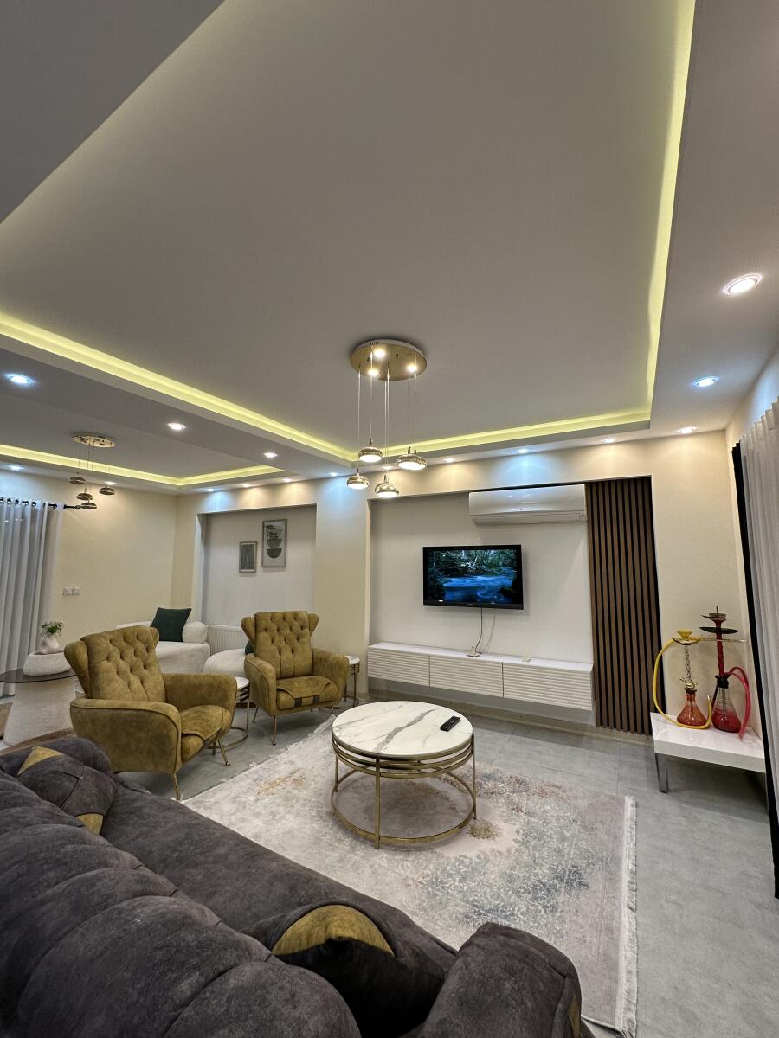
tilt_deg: +7.2
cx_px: 390
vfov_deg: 102.1
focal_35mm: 14
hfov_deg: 85.7
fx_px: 420
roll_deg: -0.1
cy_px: 519
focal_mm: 2.22
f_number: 2.2
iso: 125
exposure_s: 1/100
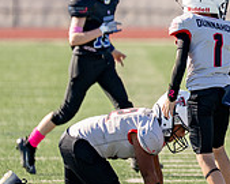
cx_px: 307
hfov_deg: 2.3
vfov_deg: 1.8
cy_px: 56
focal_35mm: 844
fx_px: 5742
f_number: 2.8
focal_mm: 200
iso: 160
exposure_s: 1/2000
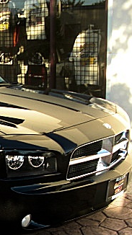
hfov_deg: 14.5
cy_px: 157
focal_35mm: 77
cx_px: -70
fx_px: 480
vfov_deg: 27.4
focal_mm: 6.3
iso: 50
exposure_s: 1/160
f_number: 2.8
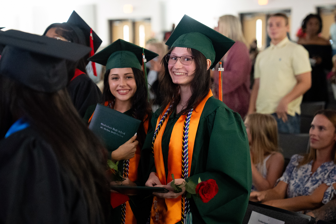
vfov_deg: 19.5
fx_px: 654
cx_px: 168
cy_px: 112
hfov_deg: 28.8
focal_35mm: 70
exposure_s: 1/125
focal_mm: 70
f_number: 2.8
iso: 20000
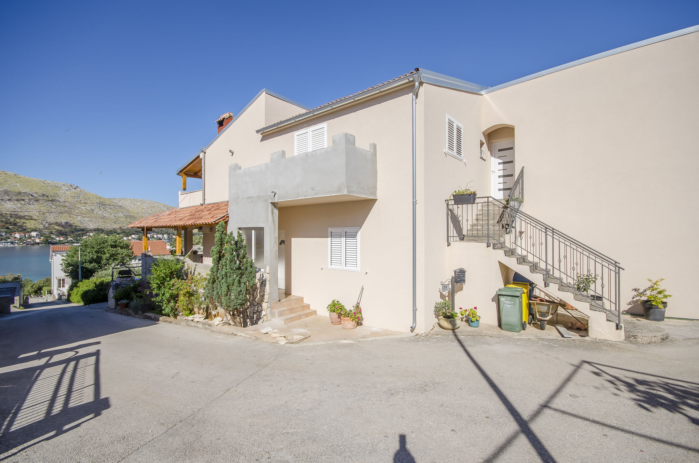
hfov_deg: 100.5
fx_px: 291
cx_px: 350
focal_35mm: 15
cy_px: 232
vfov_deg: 77.1
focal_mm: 10
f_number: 8
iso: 100
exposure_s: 1/320
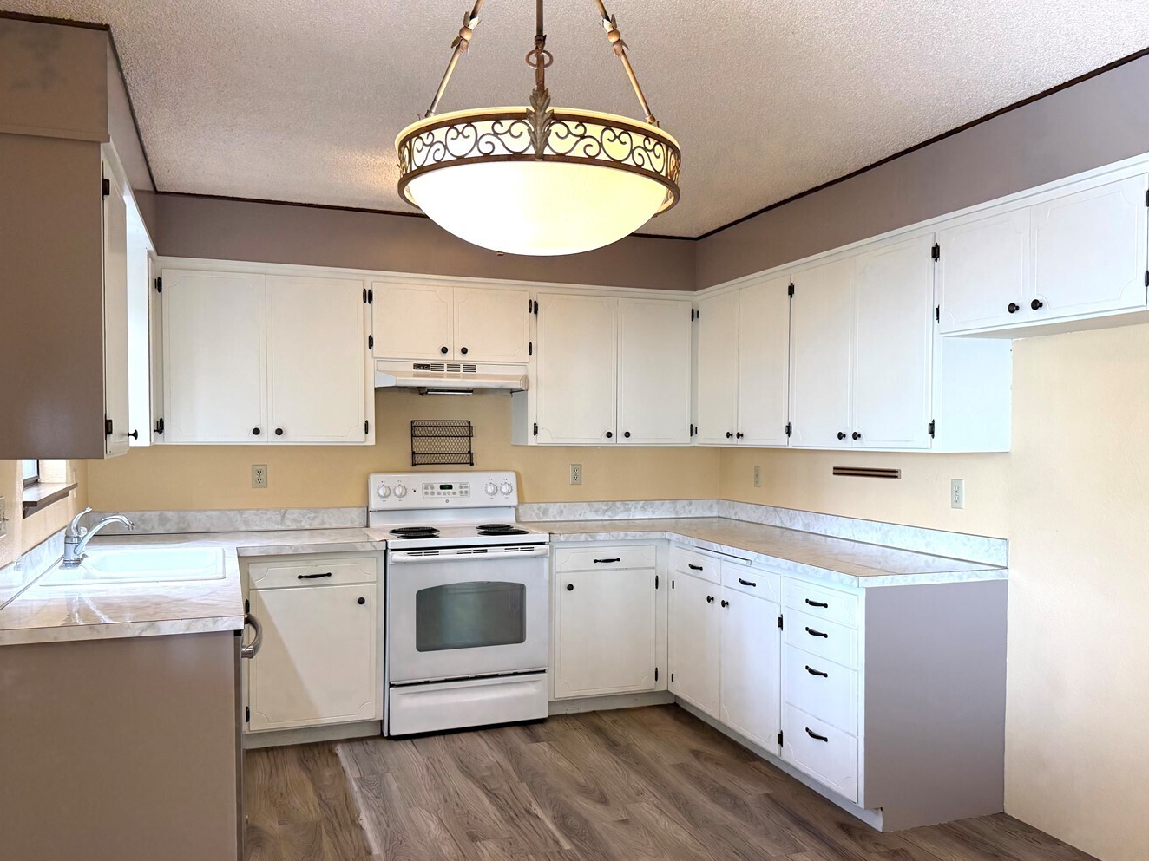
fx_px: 963
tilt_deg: -2.2
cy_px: 467
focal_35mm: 29
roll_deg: +0.6
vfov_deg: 48.2
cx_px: 592
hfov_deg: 61.6
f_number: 1.78
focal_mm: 6.76
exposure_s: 1/233
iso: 160
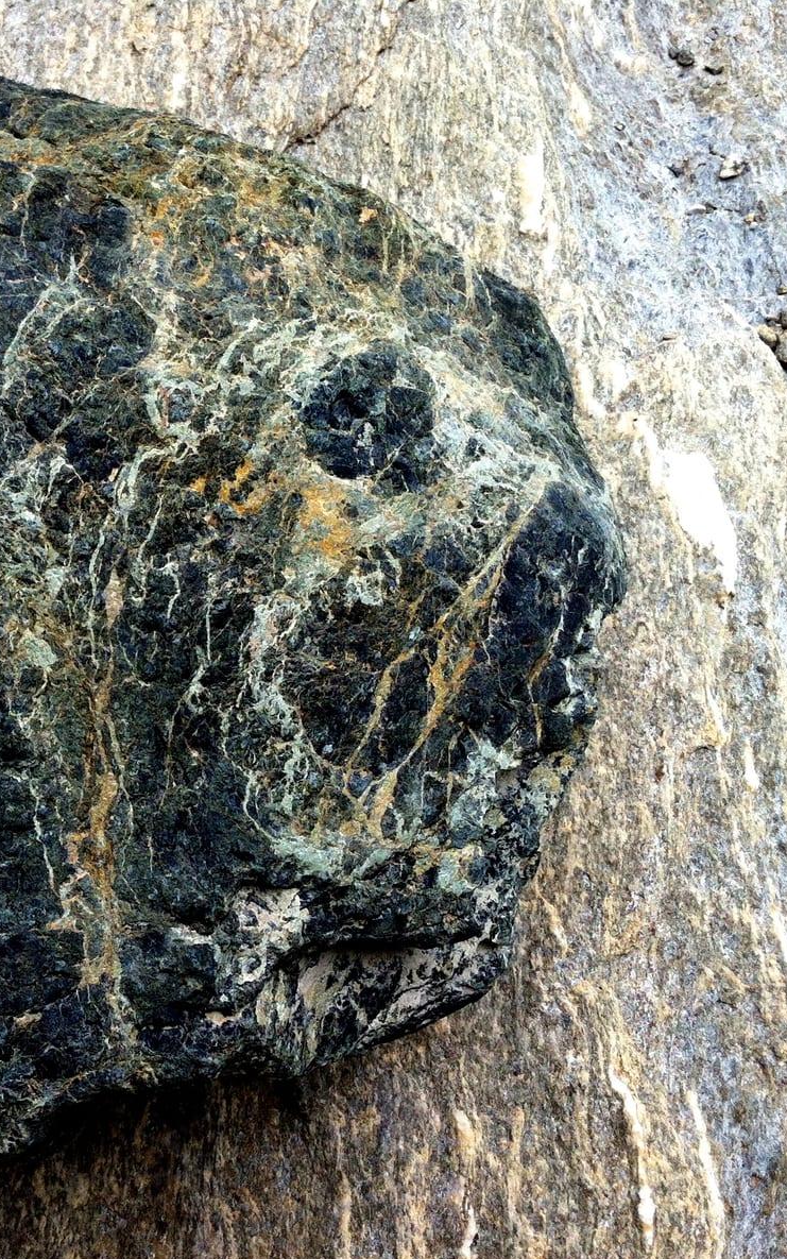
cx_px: 79
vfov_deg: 40.3
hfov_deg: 25.1
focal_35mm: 50
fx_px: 1715
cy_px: 633
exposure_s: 1/286
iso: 80
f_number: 2.8
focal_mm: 3.85
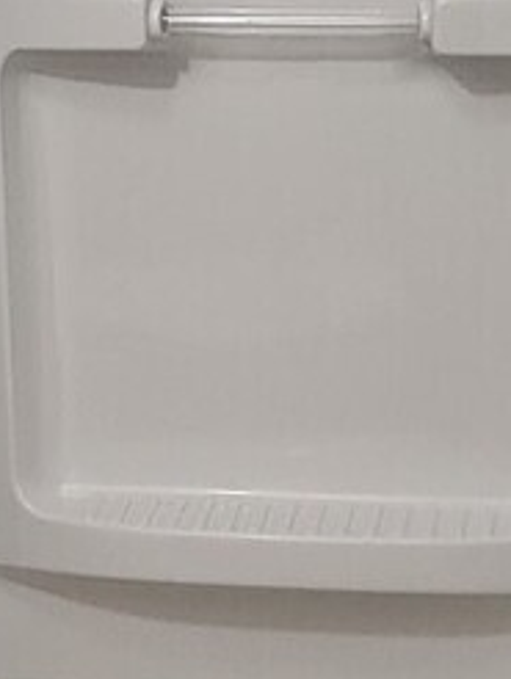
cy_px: 218
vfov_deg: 13.0
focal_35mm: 152
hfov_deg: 9.8
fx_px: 2987
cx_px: 218
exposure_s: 1/60
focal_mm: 5.4
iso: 200
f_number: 1.8
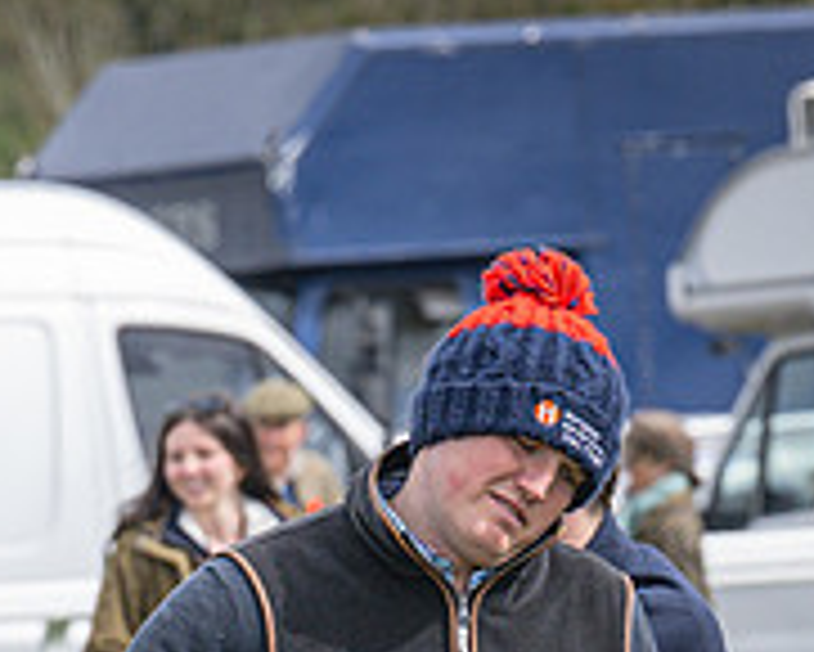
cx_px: 271
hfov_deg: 2.6
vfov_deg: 2.1
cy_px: 838
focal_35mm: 733
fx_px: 17668
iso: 400
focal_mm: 125
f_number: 5
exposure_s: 1/1000
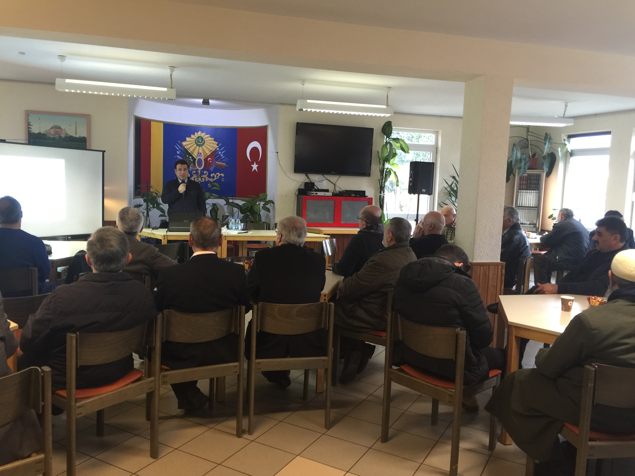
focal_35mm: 29
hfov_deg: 61.7
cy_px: 238
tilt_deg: -5.2
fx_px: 532
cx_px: 318
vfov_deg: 48.2
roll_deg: -3.2
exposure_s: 1/10
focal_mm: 4.15
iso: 100
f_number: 2.2
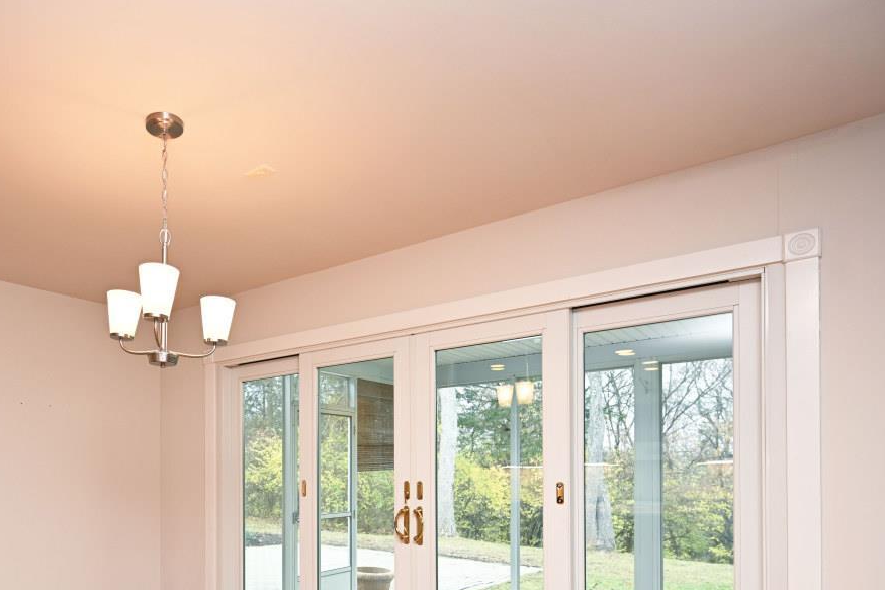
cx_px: 294
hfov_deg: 71.6
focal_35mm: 24
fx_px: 590
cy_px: 473
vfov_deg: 49.9
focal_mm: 14
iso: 250
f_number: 4
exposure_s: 1/60
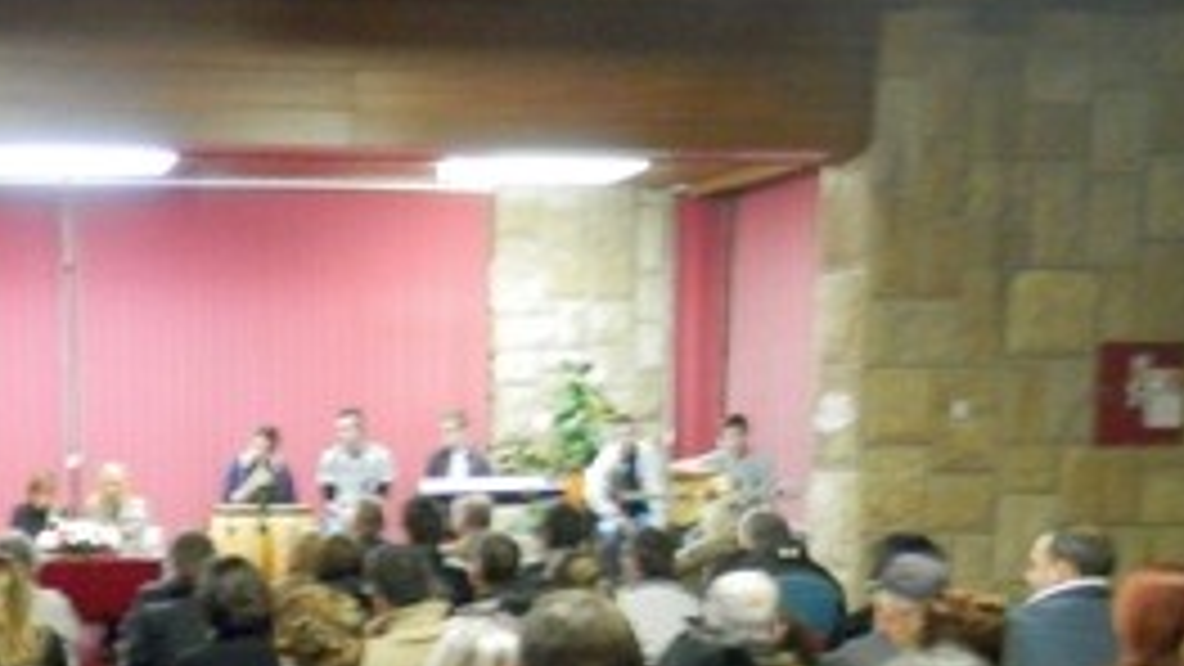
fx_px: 1633
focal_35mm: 52
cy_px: 662
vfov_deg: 22.2
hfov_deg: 38.6
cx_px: 261
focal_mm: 4.5
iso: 400
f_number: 3
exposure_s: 1/5
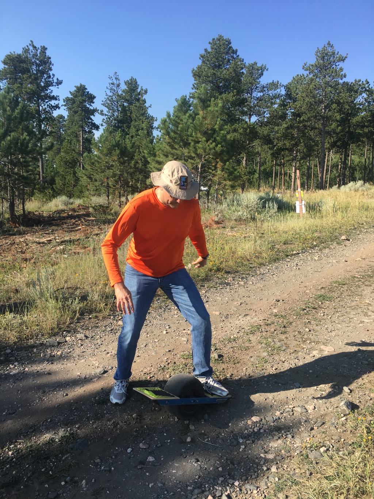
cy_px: 250
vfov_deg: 61.7
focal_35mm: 29
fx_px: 418
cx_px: 187
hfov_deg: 48.2
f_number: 2.2
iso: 25
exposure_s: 1/827
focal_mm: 4.15
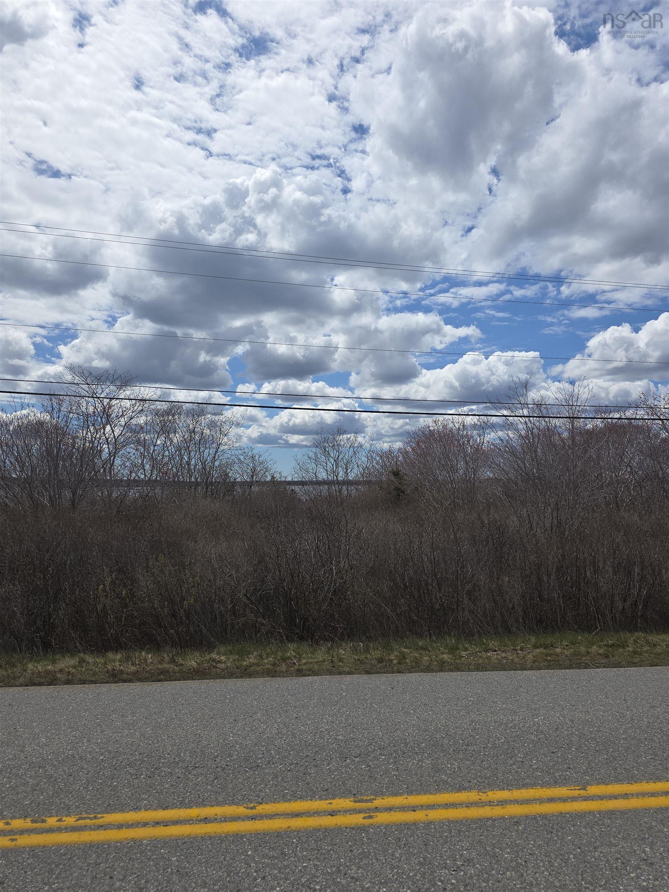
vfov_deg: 73.9
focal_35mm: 23
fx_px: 593
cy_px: 446
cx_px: 334
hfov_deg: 58.9
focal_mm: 6.3
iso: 12
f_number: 1.7
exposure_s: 1/2094
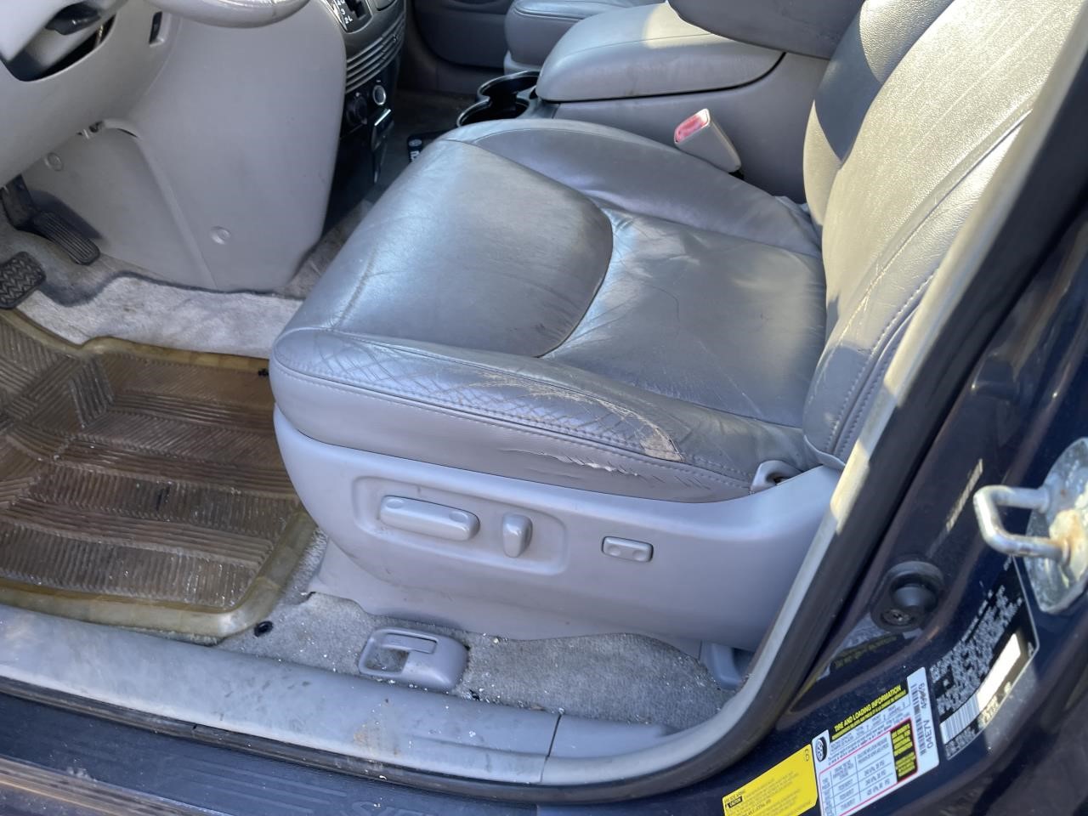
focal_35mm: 25
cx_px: 544
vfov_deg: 54.9
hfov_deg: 69.4
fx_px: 786
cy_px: 408
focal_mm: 5.1
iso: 100
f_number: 1.6
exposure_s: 1/121
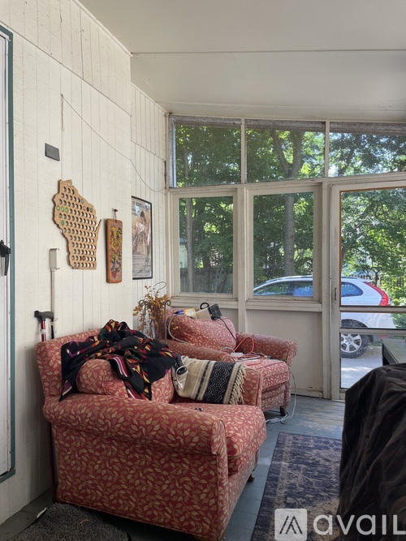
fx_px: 407
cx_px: 203
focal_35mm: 26
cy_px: 270
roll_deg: +0.1
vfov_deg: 67.3
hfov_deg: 53.0
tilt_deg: +0.3
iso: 50
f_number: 1.6
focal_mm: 4.2
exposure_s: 1/121
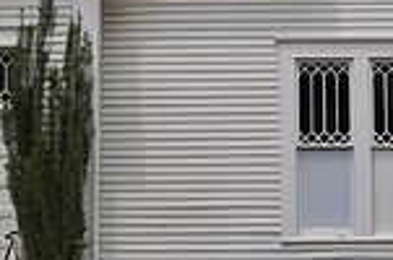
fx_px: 1503
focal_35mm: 138
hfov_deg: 14.8
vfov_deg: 9.8
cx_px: 297
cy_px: -14
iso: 200
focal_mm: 24
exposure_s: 1/250
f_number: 8
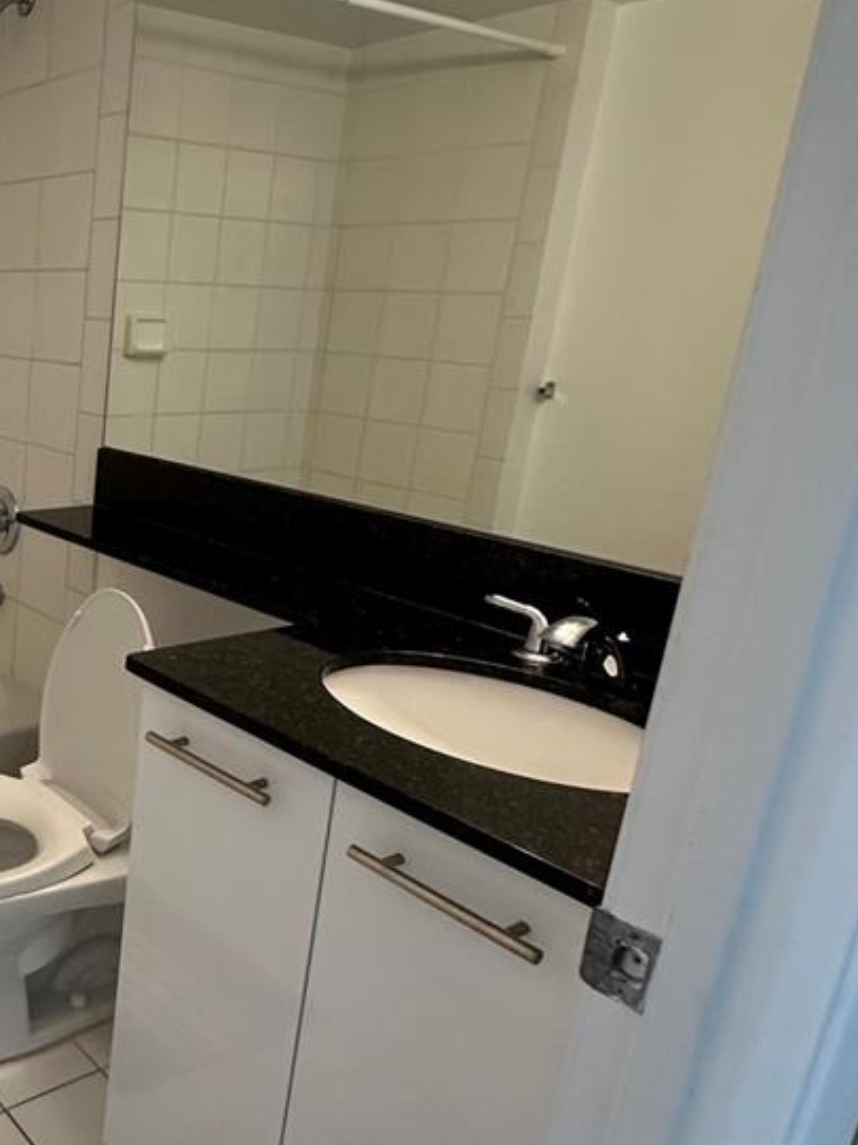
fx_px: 1025
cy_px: 594
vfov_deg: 58.4
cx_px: -70
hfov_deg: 38.2
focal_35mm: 31
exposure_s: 1/60
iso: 200
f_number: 2.2
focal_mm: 2.22
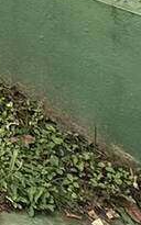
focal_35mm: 104
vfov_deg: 14.3
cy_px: -300
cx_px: -335
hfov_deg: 9.0
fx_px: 640
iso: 64
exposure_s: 1/901
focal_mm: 2.22
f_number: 2.2
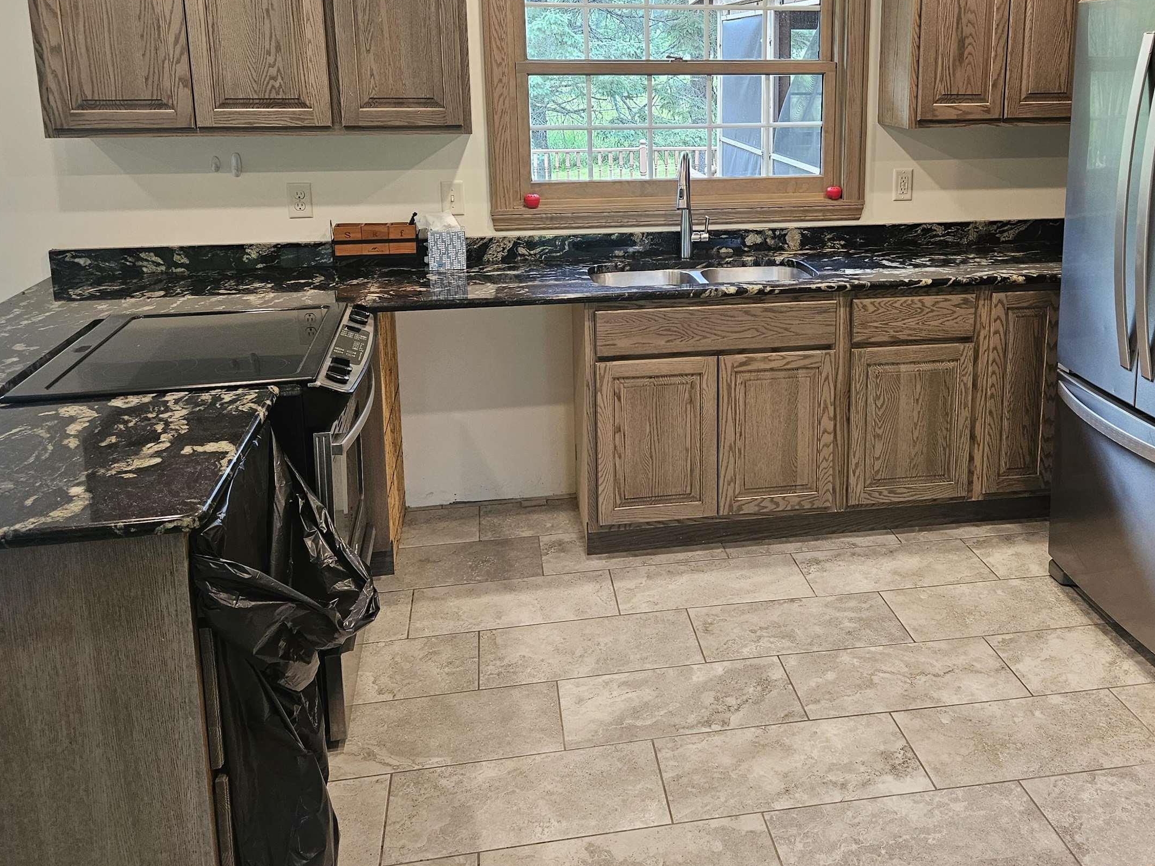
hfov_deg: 54.8
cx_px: 714
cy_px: 269
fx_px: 1101
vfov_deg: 42.2
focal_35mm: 33
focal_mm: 5.4
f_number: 1.8
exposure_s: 1/120
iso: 160
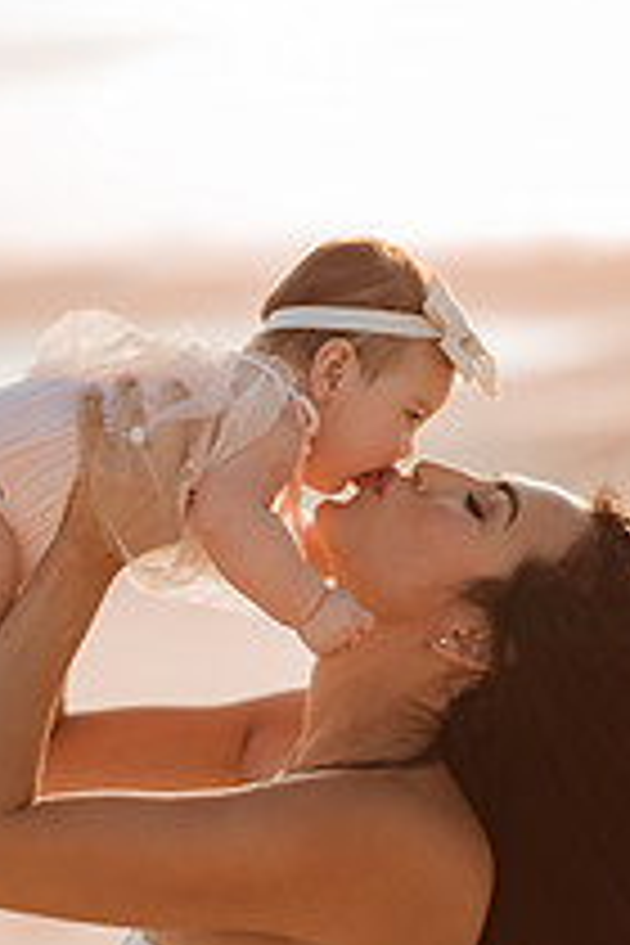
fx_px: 3255
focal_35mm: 124
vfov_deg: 16.5
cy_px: 621
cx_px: 346
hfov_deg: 11.1
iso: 100
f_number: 1.4
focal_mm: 58
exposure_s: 1/4000
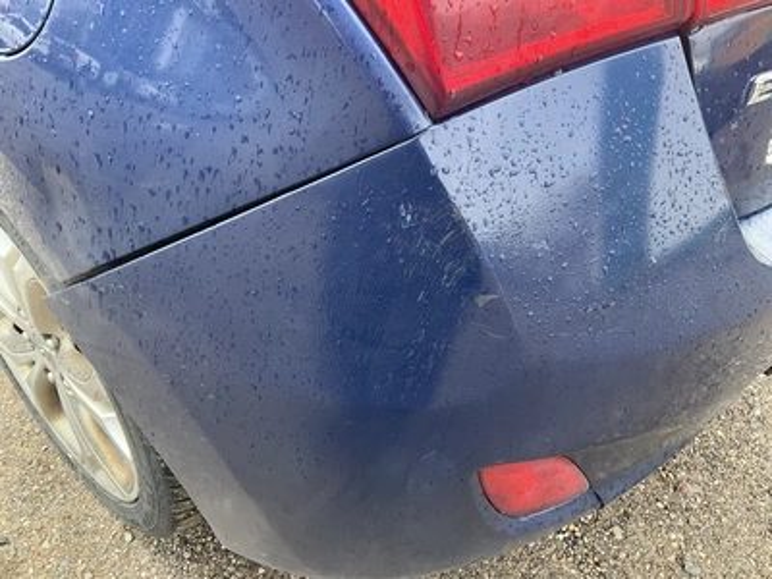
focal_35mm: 29
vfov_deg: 48.2
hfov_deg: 61.7
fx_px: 647
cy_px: 290
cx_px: 386
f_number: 1.8
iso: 25
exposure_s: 1/175
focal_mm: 3
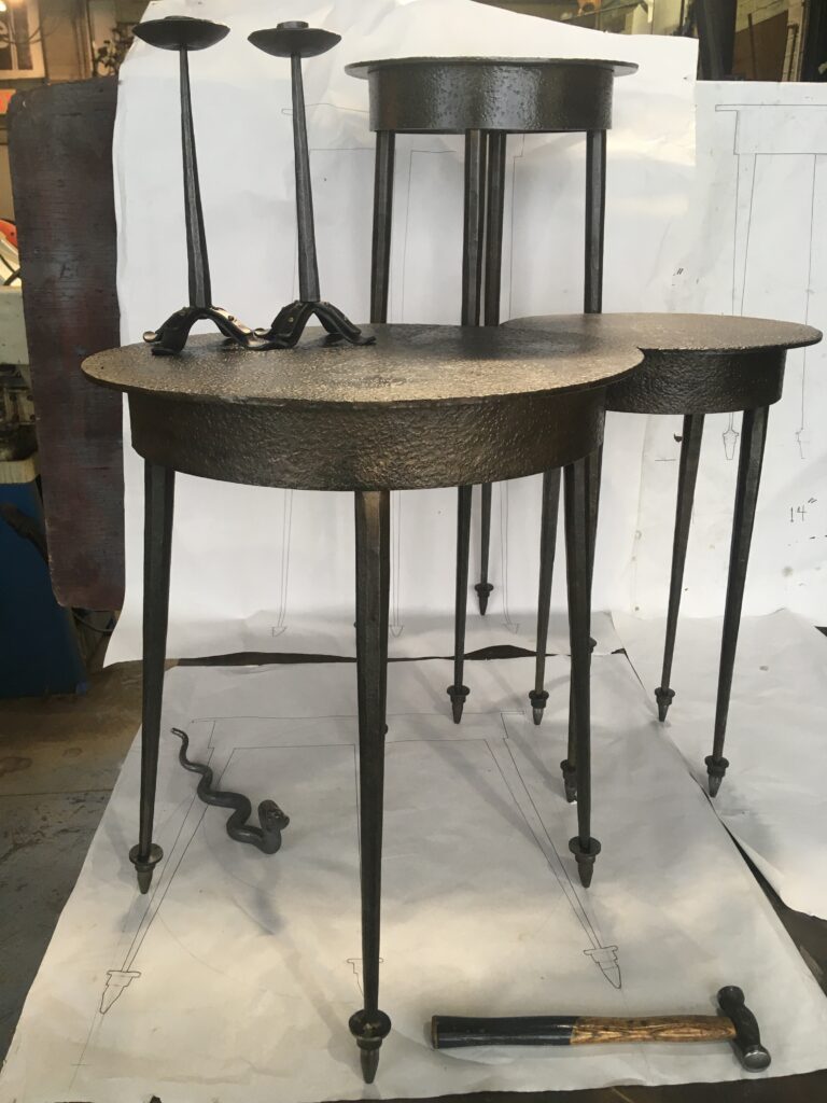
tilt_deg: -20.4
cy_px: 552
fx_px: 924
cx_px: 414
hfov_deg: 48.2
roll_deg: -0.4
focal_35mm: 29
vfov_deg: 61.7
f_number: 2.2
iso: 64
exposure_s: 1/30
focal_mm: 4.15
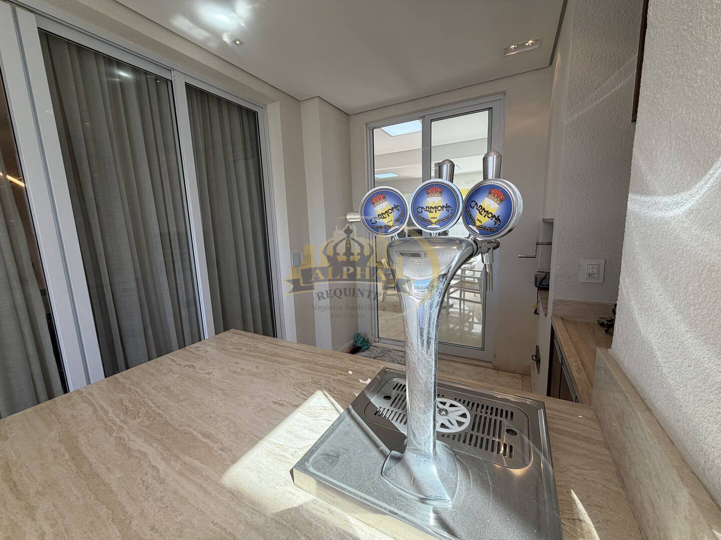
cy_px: 270
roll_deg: +2.8
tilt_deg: -9.5
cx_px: 360
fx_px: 292
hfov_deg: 102.1
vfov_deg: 85.7
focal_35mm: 14
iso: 40
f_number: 2.2
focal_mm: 2.22
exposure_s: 1/196
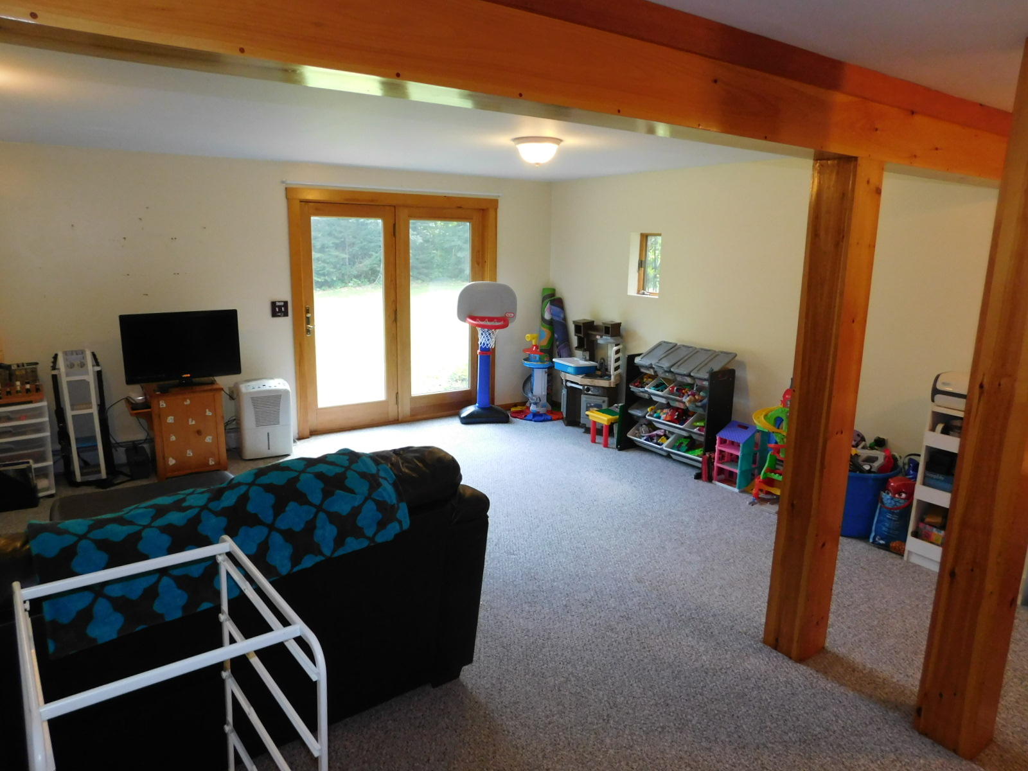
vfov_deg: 58.9
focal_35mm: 23
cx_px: 514
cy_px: 386
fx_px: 683
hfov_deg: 73.9
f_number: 3
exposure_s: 1/30
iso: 280
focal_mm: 4
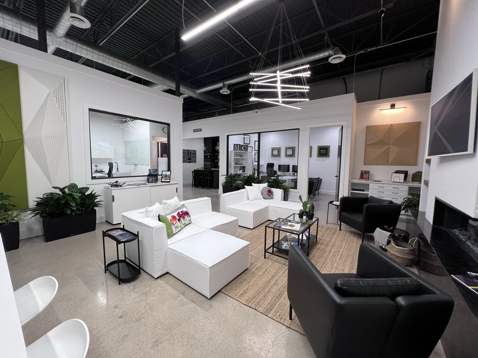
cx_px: 239
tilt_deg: -5.6
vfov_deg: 89.9
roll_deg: -1.4
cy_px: 179
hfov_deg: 106.2
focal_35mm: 13
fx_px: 180
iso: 160
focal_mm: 1.57
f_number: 1.8
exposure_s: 1/120
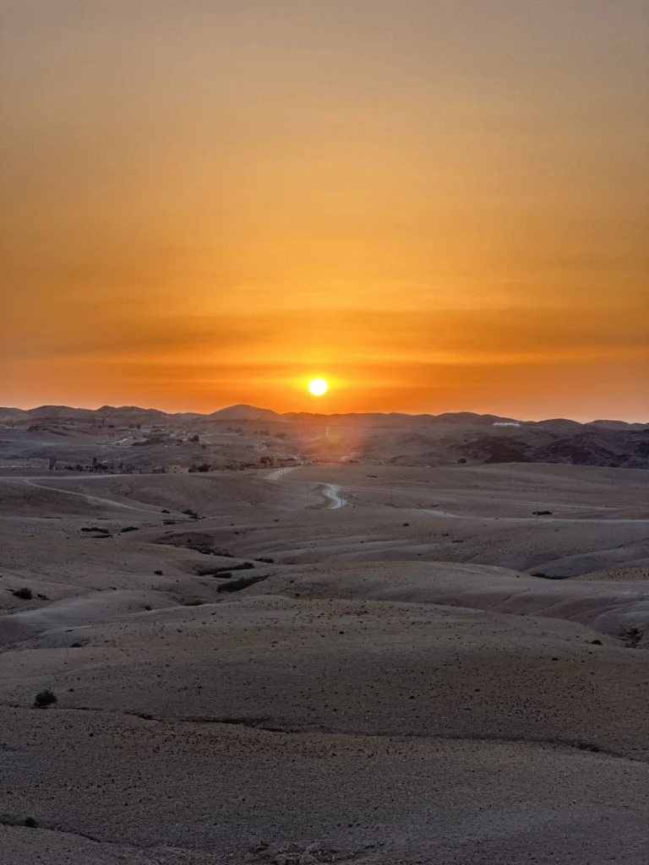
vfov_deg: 25.3
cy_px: 432
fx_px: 1925
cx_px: 324
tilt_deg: +2.1
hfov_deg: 19.1
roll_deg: -1.1
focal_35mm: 77
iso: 40
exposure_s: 1/121
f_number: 2.8
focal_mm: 9
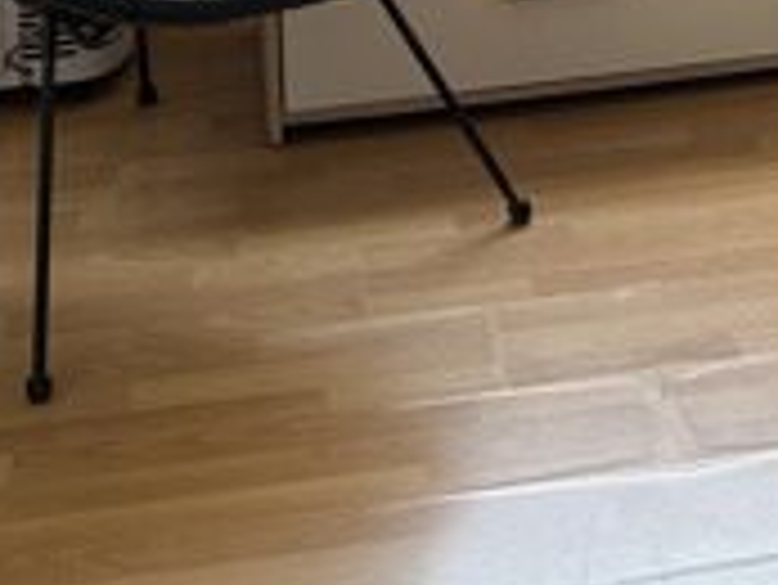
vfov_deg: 11.2
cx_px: 1057
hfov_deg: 15.5
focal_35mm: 120
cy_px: -585
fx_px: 2699
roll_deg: -0.5
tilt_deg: -7.4
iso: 40
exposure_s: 1/180
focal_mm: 5.7
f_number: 1.5
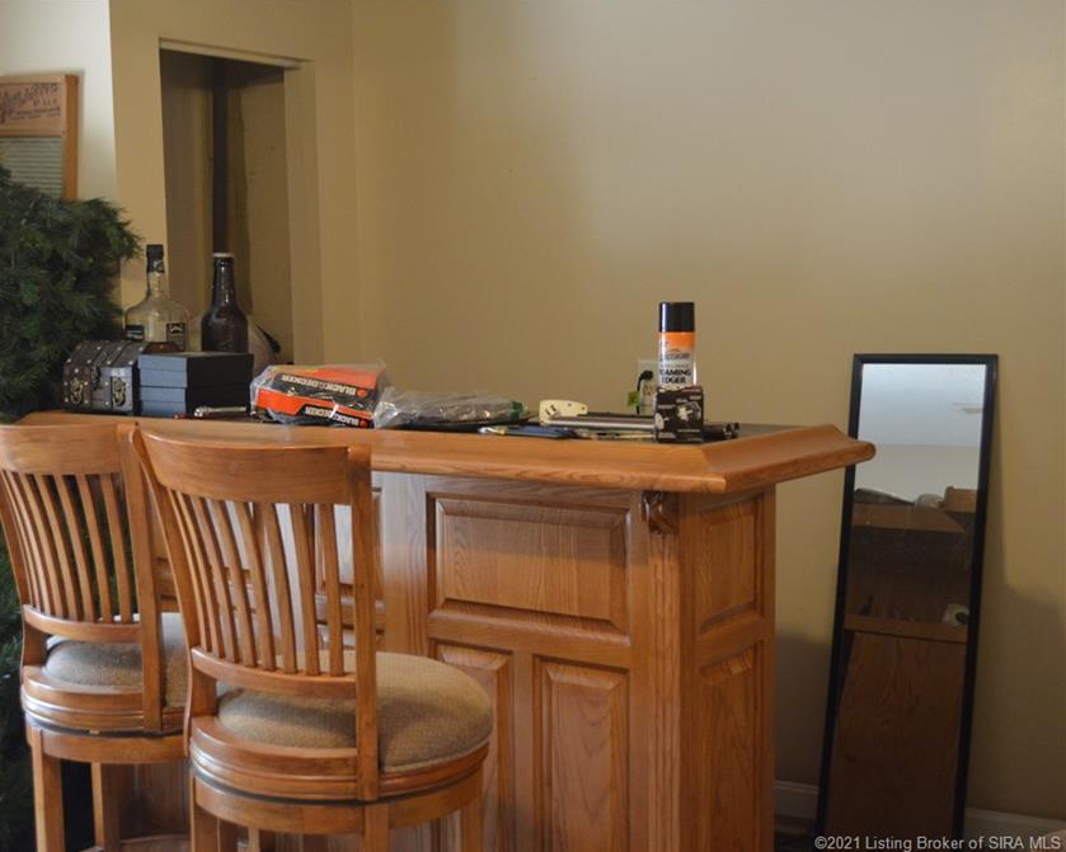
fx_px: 1514
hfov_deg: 38.6
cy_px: 425
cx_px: 417
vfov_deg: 31.4
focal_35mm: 48
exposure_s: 1/30
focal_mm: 28
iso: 2000
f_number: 4.5
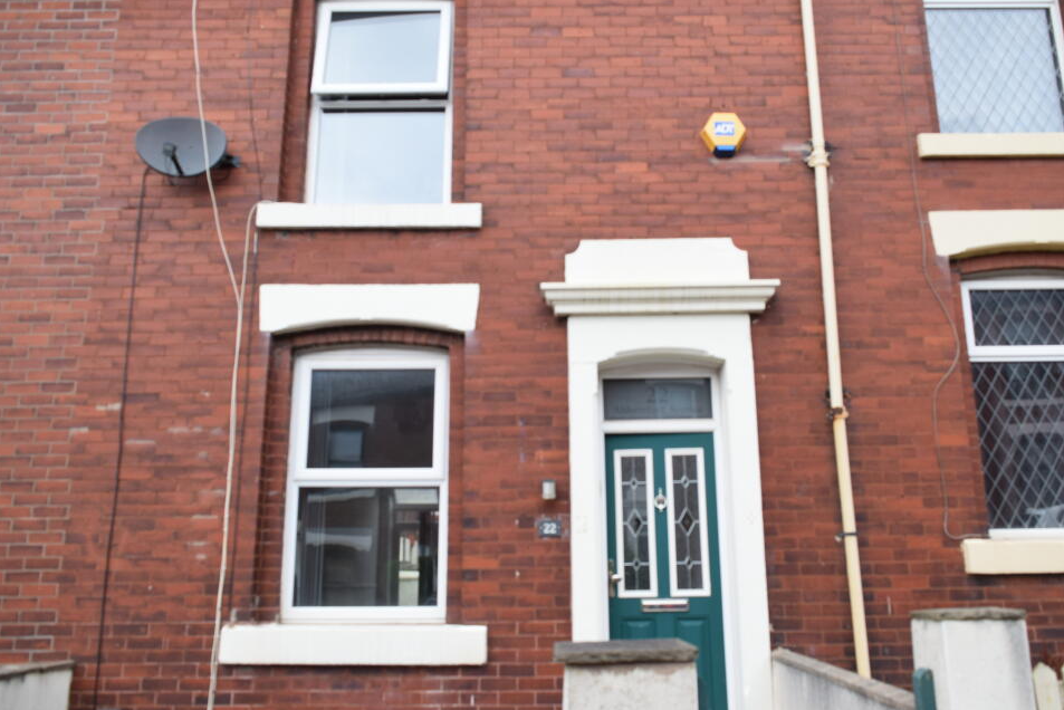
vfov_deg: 45.0
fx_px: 857
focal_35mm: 29
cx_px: 565
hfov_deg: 63.6
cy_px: 370
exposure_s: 1/250
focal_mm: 18
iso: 220
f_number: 8
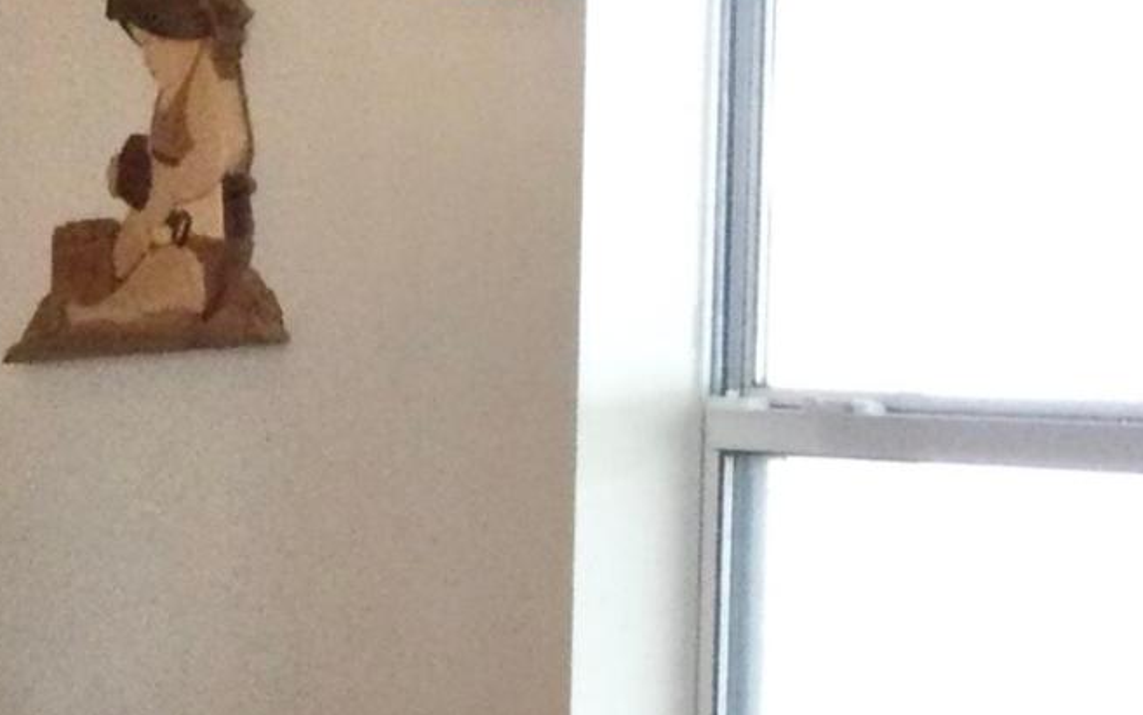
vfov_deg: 9.1
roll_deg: -2.6
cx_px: -1181
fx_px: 4487
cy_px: 444
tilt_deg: -0.8
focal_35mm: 144
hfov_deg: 12.6
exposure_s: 1/30
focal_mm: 3.3
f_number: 2.4
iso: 125
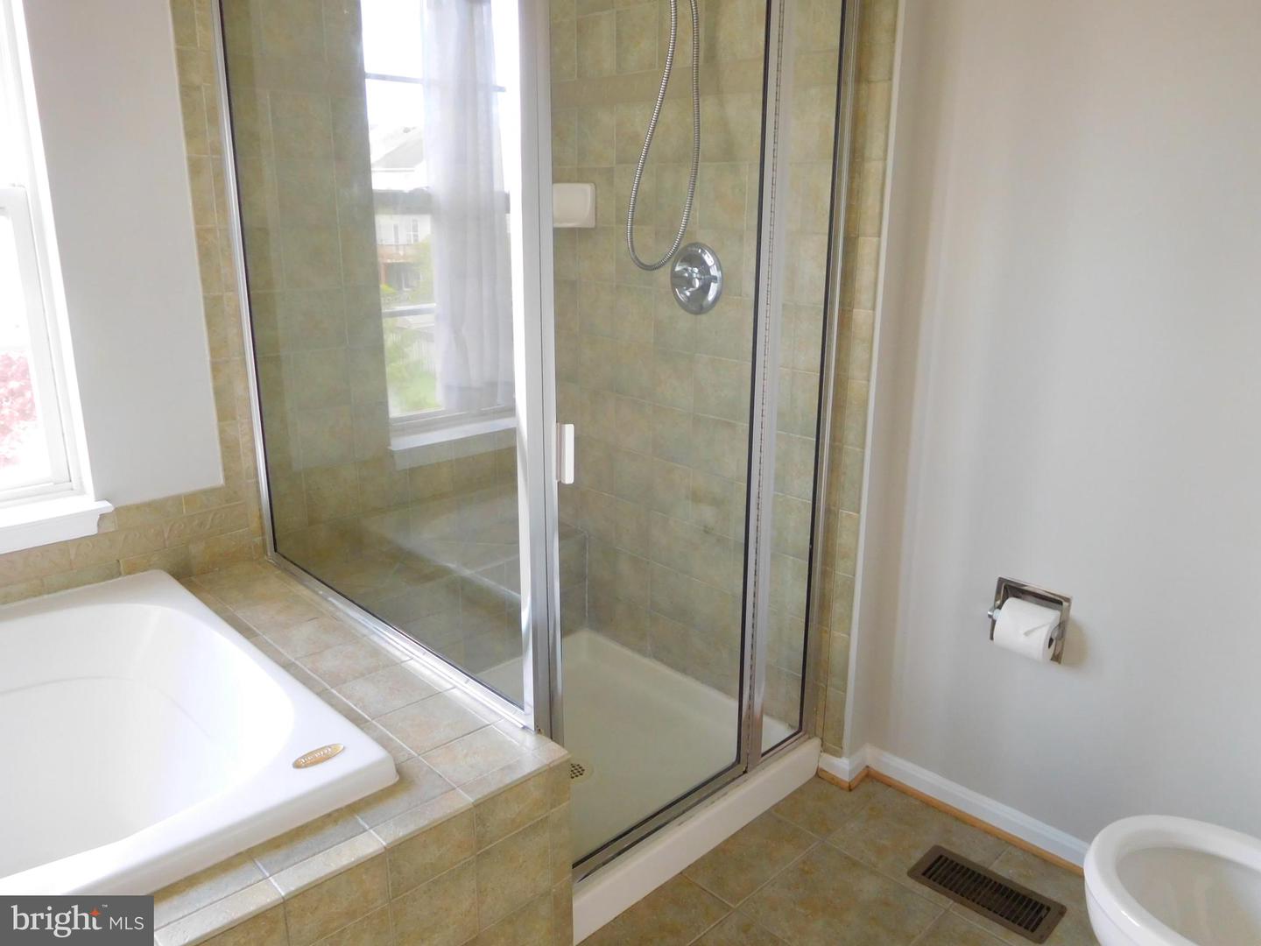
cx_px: 630
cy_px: 473
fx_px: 911
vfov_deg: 54.9
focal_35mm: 25
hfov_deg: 69.4
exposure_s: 1/30
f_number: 3.4
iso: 250
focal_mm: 4.5
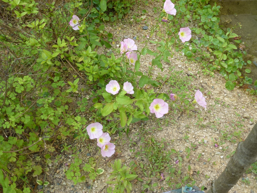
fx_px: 304
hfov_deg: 45.8
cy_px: 96
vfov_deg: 35.1
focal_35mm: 41
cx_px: 128
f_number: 3.9
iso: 100
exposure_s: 1/60
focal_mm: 7.4
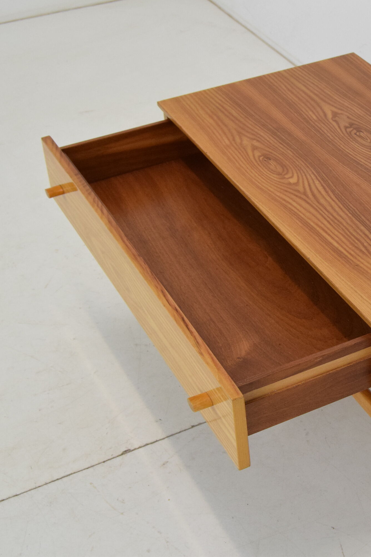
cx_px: 376
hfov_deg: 19.0
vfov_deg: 28.9
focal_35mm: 70
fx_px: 1078
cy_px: 278
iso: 1600
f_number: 8
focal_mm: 31
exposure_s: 1/250
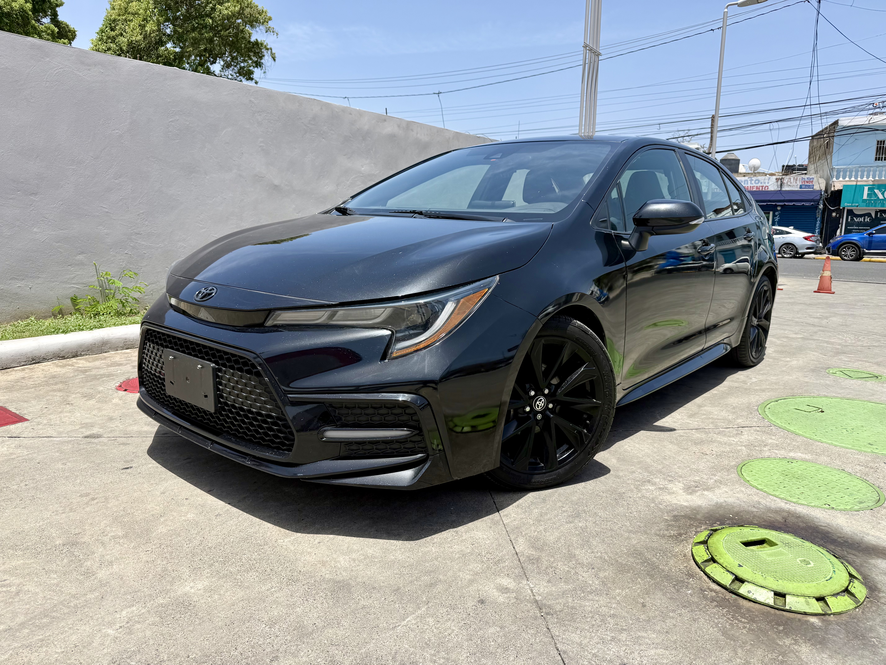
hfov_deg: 71.6
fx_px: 614
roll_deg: -2.0
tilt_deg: -9.1
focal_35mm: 24
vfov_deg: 56.8
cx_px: 443
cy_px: 332
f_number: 1.78
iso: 80
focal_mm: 6.76
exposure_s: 1/3425
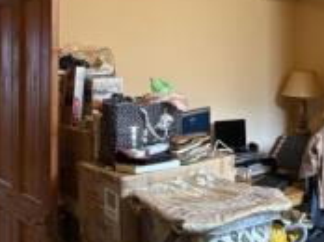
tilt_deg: -0.4
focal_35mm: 47
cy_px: 66
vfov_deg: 30.4
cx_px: 169
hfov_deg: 40.5
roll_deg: -0.3
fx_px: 439
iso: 320
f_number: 2.2
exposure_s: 1/50
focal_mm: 2.22
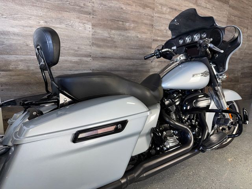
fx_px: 175
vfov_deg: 56.8
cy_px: 94
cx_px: 126
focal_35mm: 24
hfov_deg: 71.6
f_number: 1.78
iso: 100
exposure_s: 1/42
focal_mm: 6.76
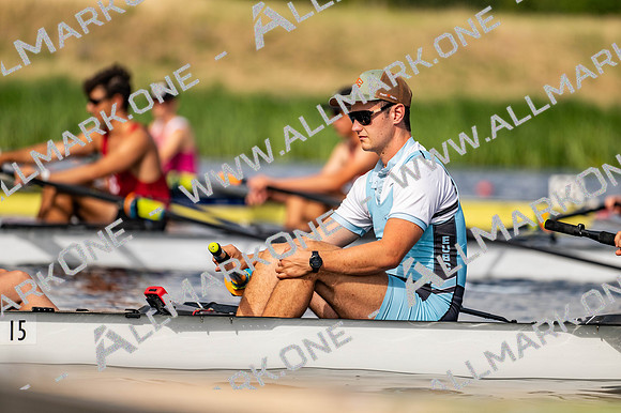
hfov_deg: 5.2
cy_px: 206
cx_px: 310
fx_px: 6897
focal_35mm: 400
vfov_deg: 3.4
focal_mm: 400
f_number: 4.5
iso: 220
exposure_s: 1/2500
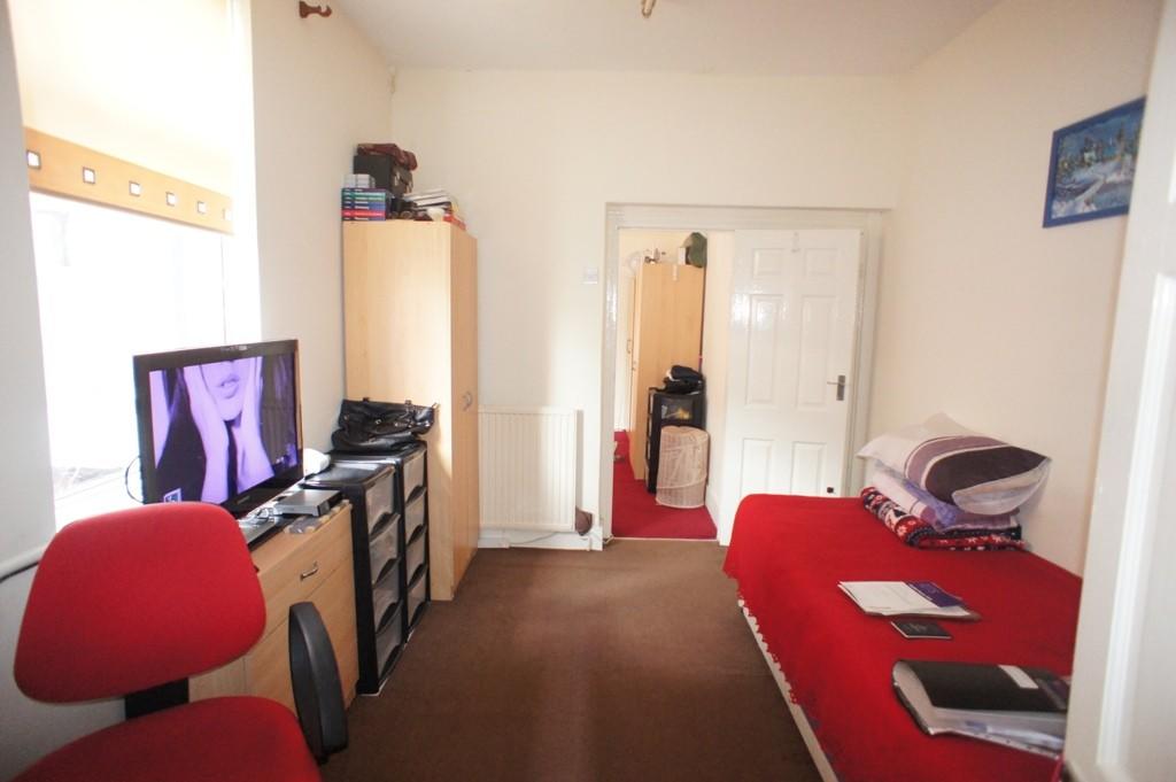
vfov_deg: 53.1
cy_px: 391
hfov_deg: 73.8
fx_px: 783
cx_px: 588
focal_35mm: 24
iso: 1600
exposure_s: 1/60
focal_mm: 16
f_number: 2.8
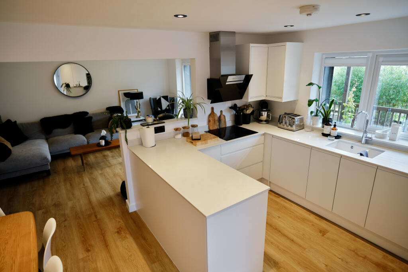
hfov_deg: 84.0
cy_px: 136
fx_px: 227
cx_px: 204
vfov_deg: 61.9
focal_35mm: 20
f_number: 1.4
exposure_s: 1/80
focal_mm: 13
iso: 64
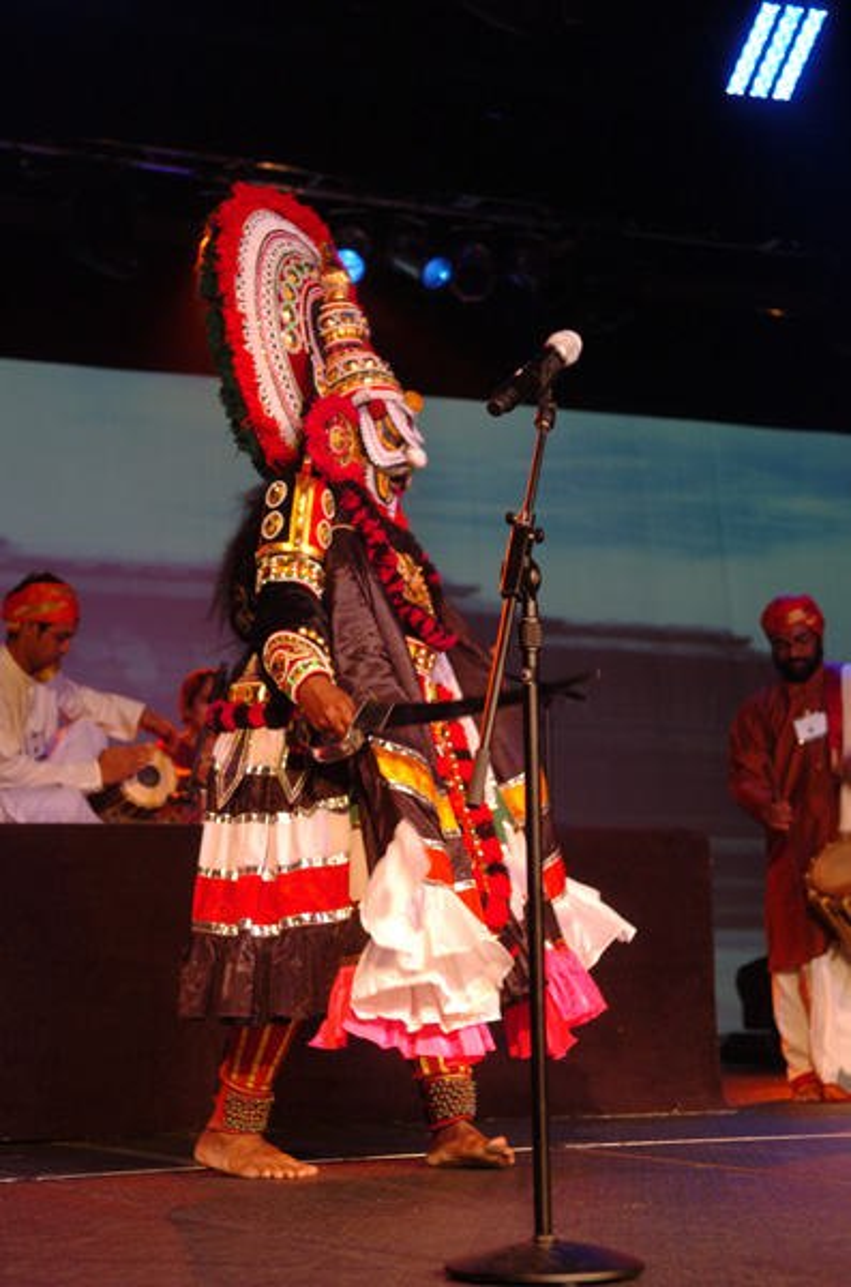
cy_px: 644
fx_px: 2352
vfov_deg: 30.6
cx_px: 426
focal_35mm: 66
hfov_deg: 20.5
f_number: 2.8
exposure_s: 1/100
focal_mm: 44
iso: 400
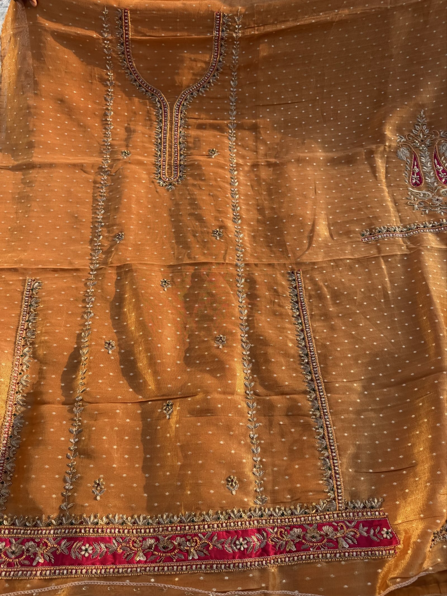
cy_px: 298
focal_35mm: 24
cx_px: 224
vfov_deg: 71.6
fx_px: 413
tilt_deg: -61.6
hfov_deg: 56.8
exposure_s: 1/1075
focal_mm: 6.76
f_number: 1.78
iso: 80
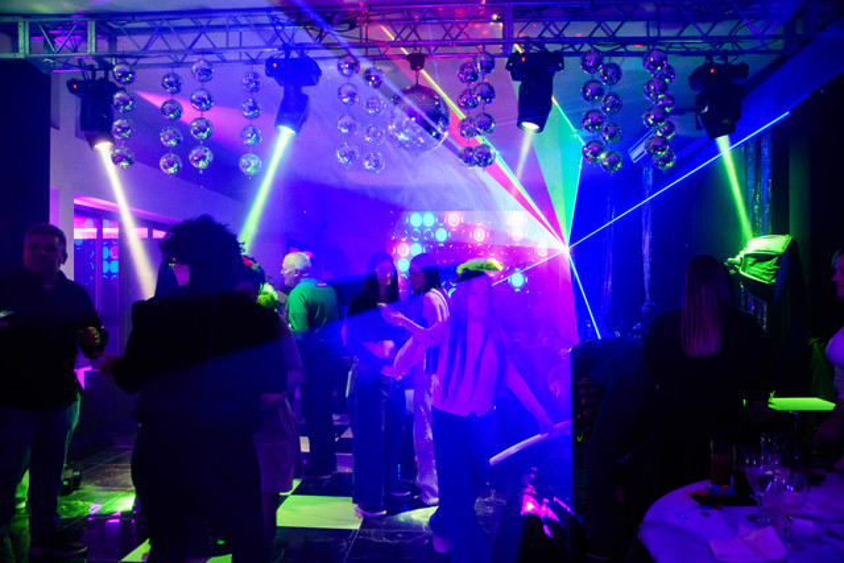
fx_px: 598
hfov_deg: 70.4
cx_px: 422
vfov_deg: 50.4
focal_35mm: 26
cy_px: 282
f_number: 2.8
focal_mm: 17
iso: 3200
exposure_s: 1/50
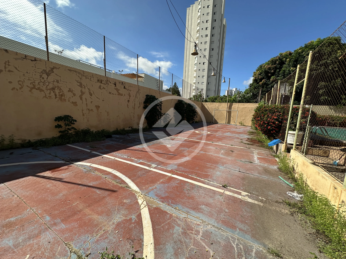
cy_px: 130
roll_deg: -3.5
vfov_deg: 85.7
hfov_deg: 102.1
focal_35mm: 14
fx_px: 140
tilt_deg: -8.4
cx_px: 173
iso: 50
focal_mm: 2.22
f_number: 2.2
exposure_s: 1/1949
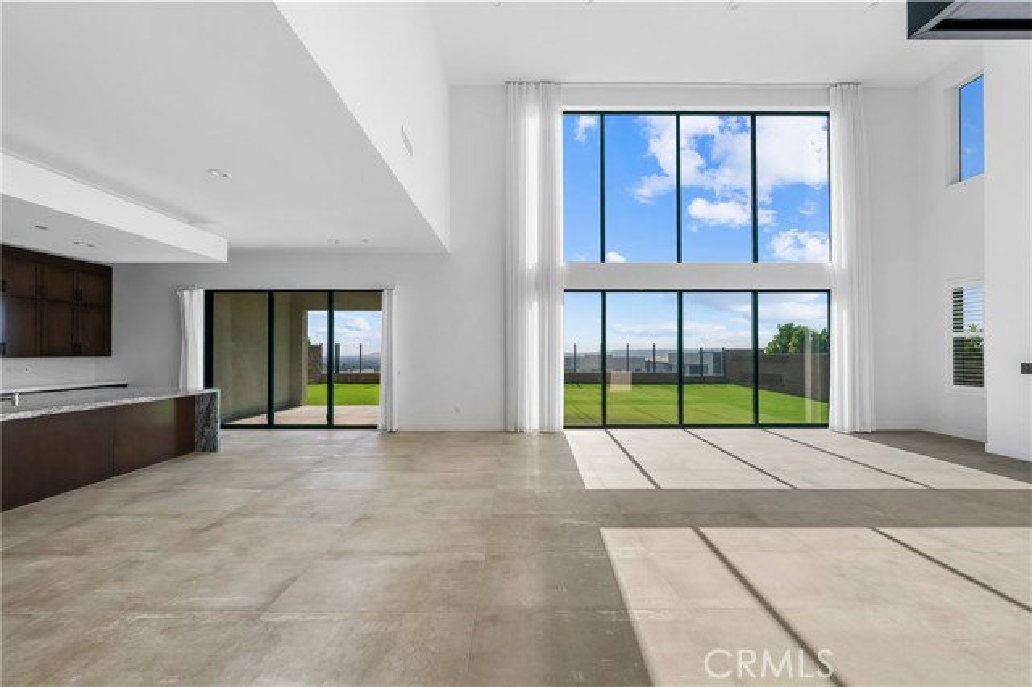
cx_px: 516
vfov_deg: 89.9
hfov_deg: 112.6
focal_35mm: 12
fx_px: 344
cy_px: 344
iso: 800
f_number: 8
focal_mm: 12
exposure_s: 1/8000
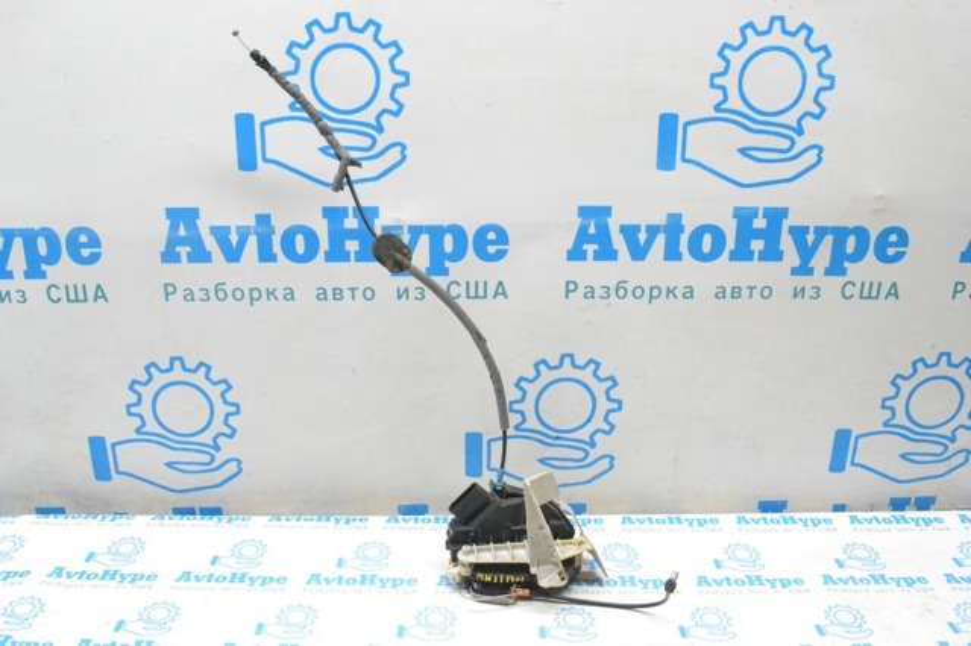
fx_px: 890
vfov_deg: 39.9
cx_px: 486
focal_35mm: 33
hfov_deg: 57.2
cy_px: 323
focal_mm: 22
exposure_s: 1/160
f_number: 9
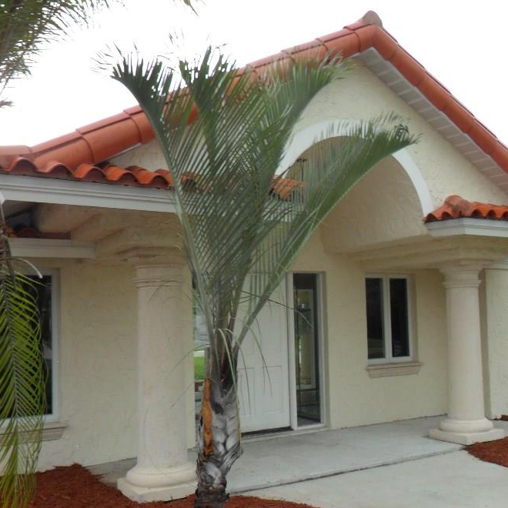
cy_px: 285
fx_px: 614
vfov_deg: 44.8
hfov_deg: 44.6
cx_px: 317
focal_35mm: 37
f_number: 3.5
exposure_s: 1/45
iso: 80
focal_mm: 4.9
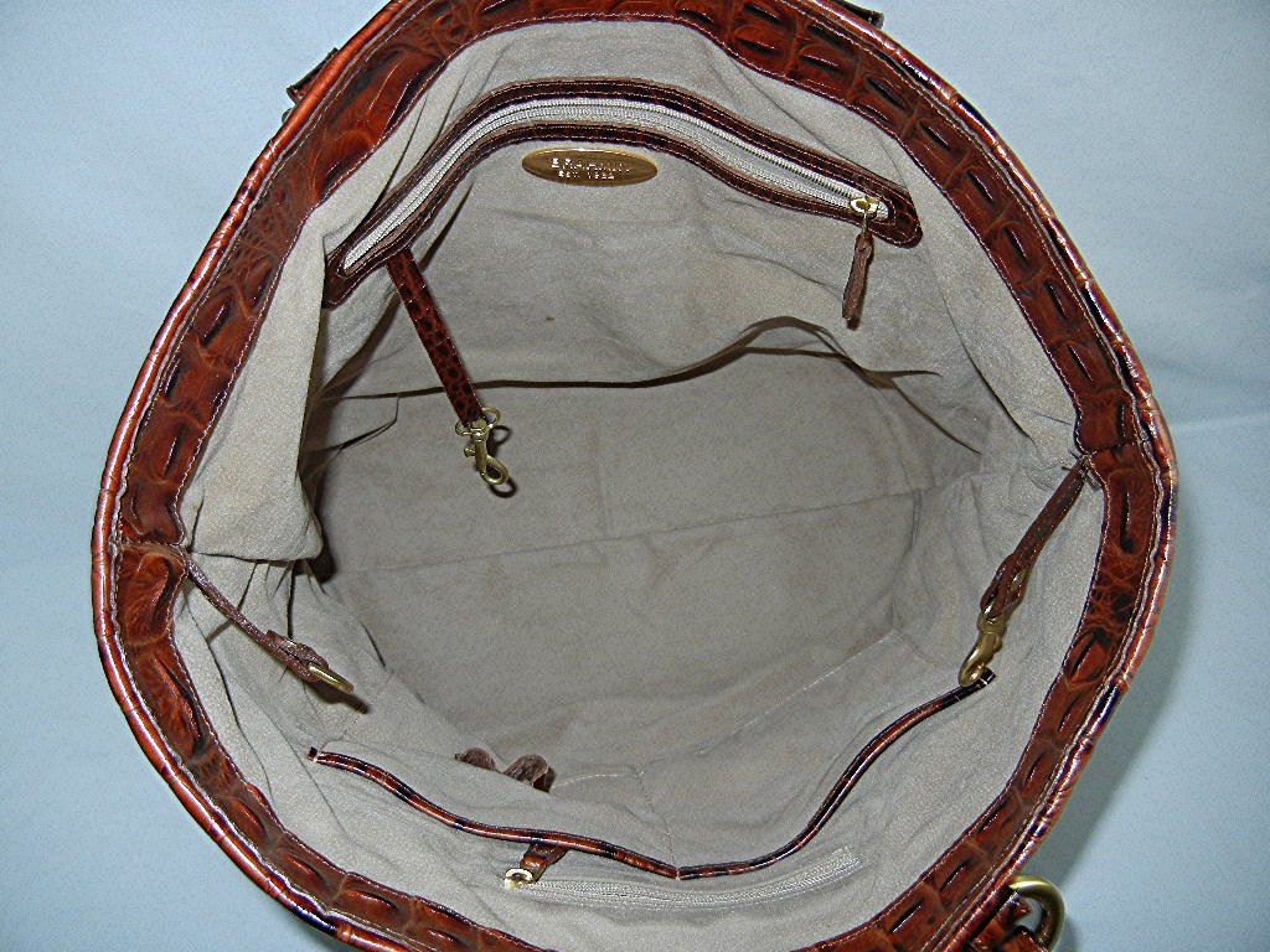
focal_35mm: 30
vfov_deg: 46.8
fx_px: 1101
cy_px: 476
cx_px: 635
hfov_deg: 60.0
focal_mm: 5.4
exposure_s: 1/30
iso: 200
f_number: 7
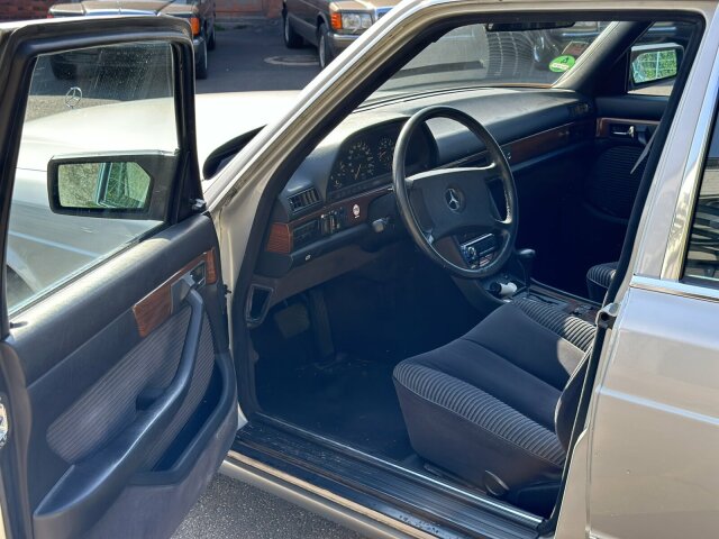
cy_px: 270
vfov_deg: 30.3
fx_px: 997
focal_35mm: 48
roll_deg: -0.3
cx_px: 360
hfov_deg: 39.7
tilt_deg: -17.4
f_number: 1.78
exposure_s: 1/651
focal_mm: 6.86
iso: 80
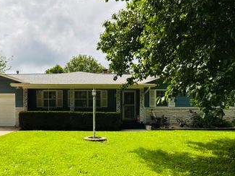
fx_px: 292
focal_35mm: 43
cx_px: 89
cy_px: 115
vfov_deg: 33.3
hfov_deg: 43.5
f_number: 1.8
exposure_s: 1/2959
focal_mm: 3
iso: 32
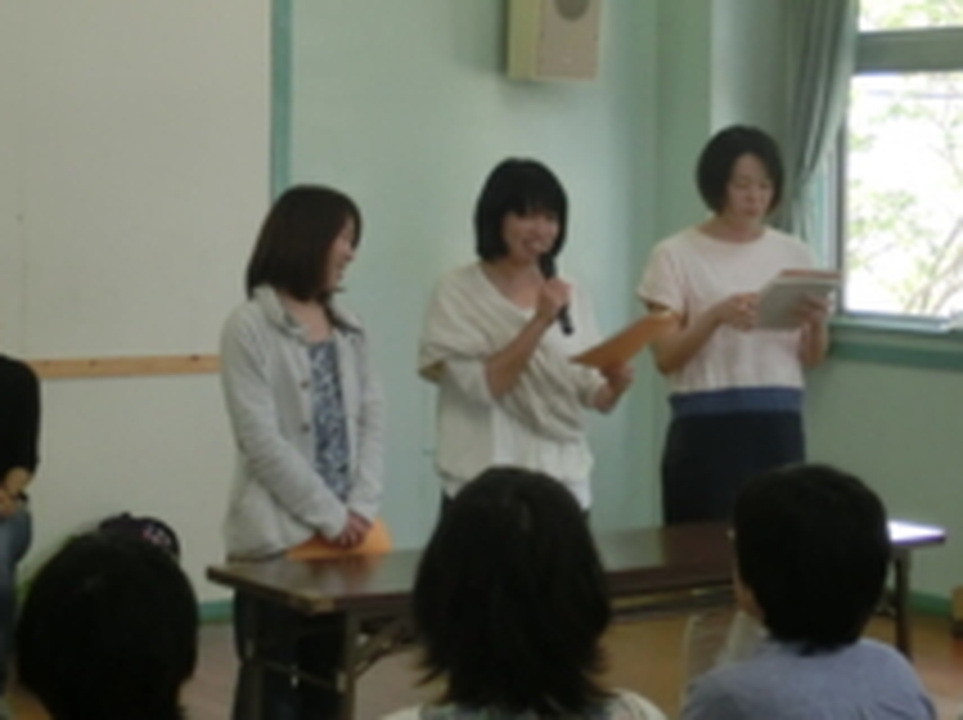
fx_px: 2445
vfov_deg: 16.7
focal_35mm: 88
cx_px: 400
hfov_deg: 22.3
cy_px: 176
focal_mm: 8.29
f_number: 4.2
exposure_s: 1/125
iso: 320
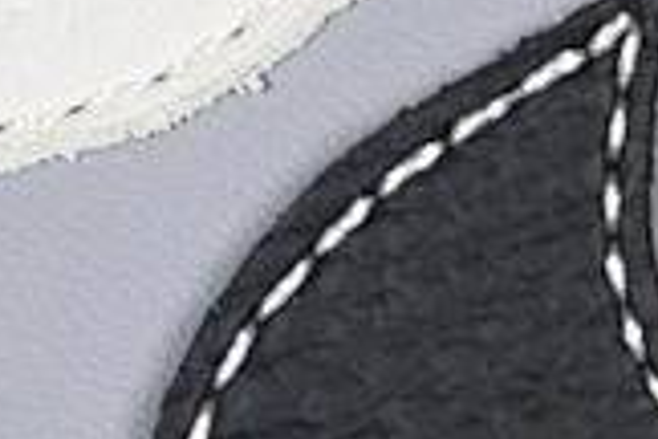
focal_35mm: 501
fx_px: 9156
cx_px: 699
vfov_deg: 2.7
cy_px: 683
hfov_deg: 4.1
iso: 160
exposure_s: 1/60
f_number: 7.1
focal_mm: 50
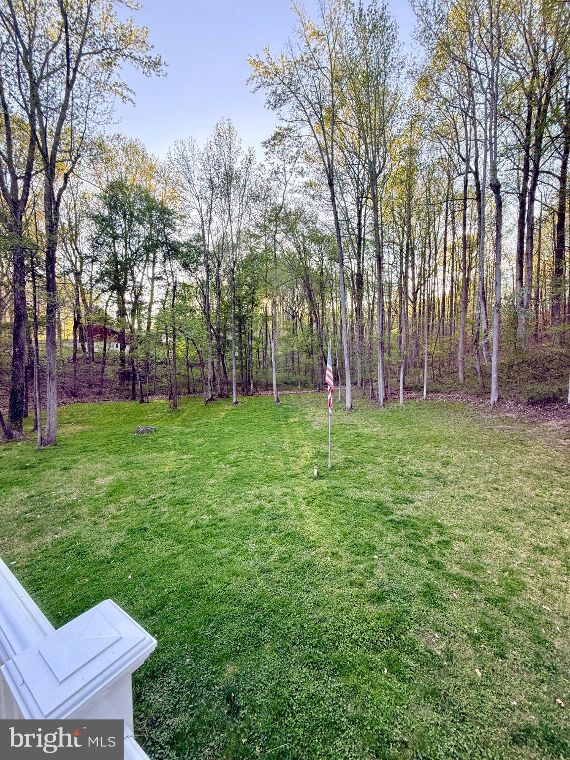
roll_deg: -0.7
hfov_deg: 85.7
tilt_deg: -2.2
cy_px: 380
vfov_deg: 102.1
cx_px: 285
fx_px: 307
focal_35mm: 14
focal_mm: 2.22
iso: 80
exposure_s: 1/101
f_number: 2.2
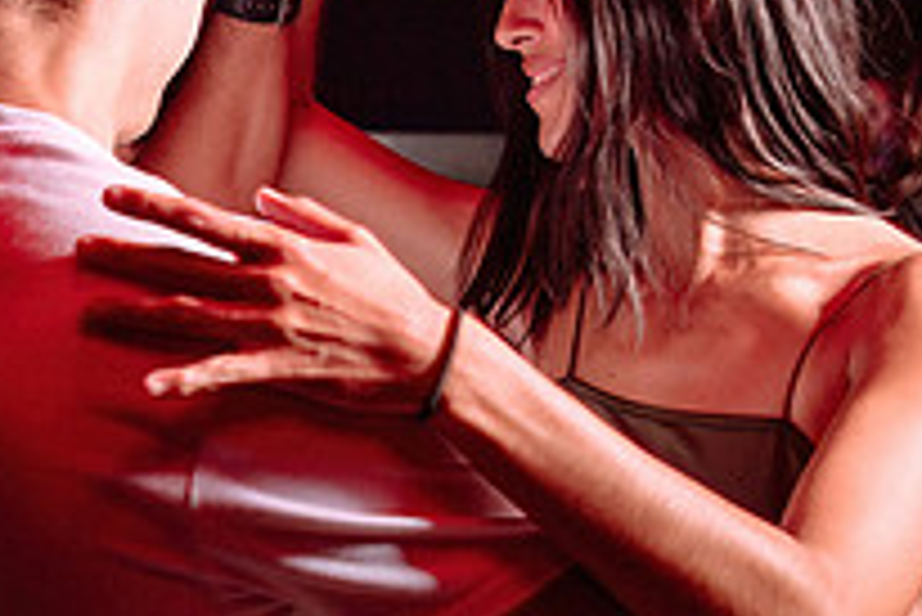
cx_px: 301
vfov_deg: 14.7
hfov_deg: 21.8
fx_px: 2383
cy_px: 254
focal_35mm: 93
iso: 500
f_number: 3.2
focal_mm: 28
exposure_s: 1/40
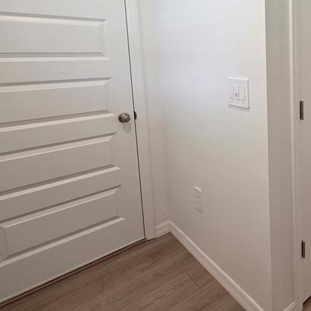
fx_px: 264
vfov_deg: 58.5
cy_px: 87
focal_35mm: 26
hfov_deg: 51.0
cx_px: 300
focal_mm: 2.2
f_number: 1.9
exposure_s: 1/120
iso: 250
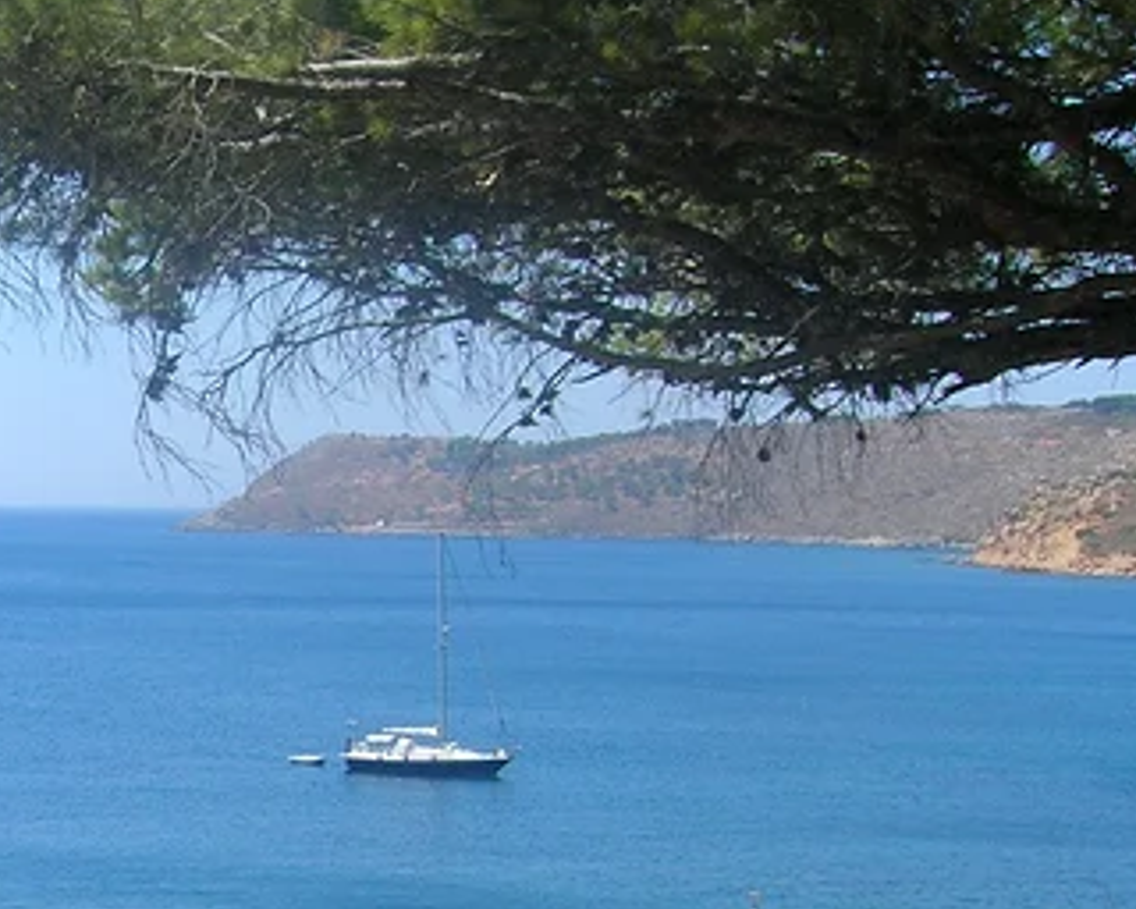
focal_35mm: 83
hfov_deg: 21.7
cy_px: 723
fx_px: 2791
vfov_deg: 18.3
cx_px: -153
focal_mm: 5.7
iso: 50
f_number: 4.9
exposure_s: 1/338
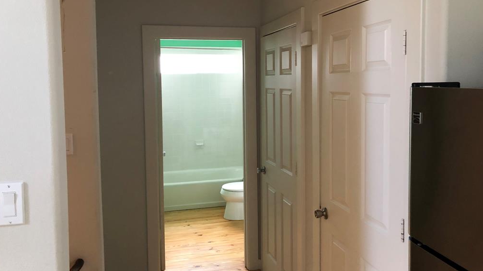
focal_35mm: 31
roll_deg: +1.3
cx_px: 242
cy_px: 105
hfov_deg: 62.6
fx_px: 397
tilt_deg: -5.0
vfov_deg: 37.6
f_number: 1.8
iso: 80
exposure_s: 1/15
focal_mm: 3.99
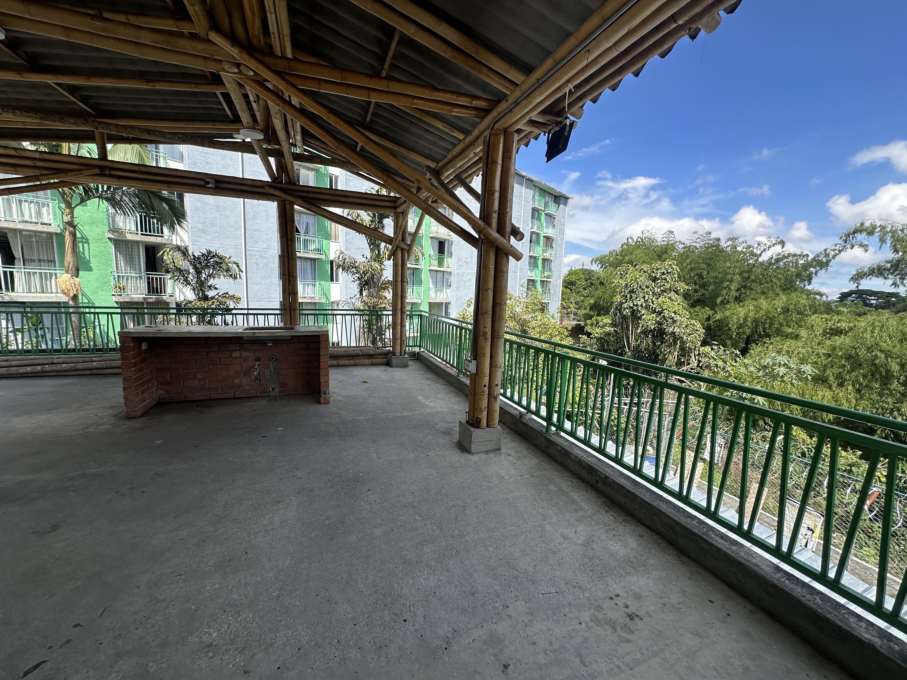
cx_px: 454
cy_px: 340
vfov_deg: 85.7
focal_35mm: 14
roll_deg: -3.0
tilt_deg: -6.5
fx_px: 367
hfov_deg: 102.1
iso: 40
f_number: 2.2
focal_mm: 2.22
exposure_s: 1/963
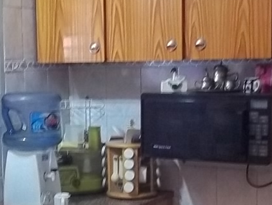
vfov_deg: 15.2
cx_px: 43
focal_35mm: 97
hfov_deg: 19.9
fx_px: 763
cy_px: 151
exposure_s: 1/8
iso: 202
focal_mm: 5.7
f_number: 2.9
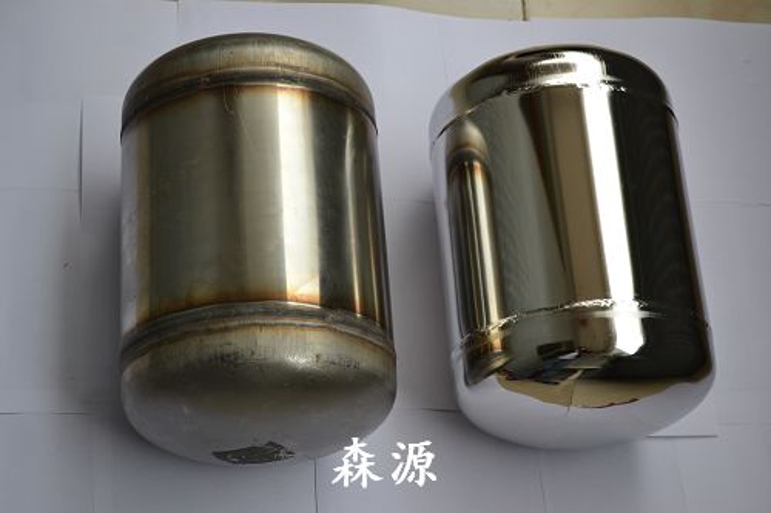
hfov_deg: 28.1
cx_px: 386
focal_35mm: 72
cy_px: 256
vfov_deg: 18.9
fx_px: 1541
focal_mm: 48
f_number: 5.6
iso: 280
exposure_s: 1/125
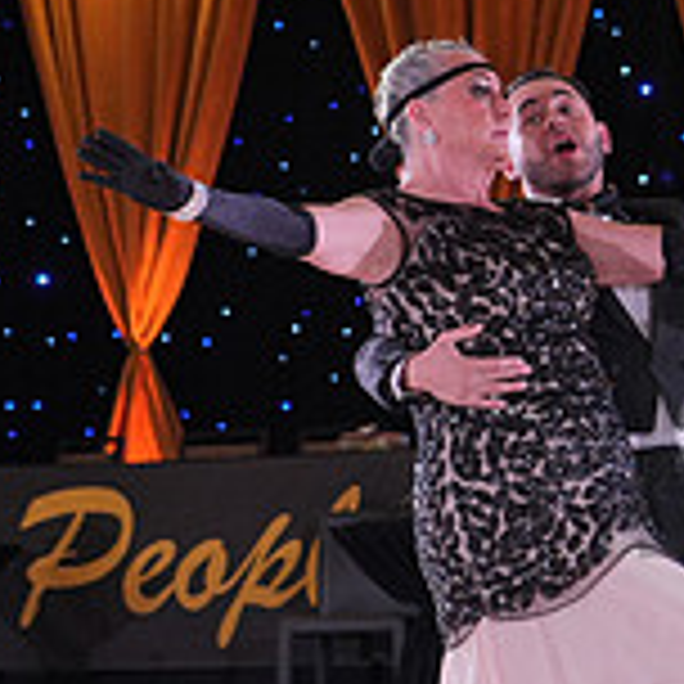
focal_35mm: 162
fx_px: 3622
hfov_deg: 10.3
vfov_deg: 10.8
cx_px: 1130
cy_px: 439
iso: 1250
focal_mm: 50
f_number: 4
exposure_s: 1/400
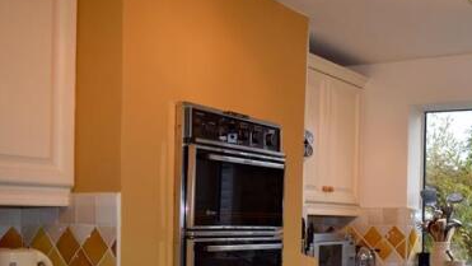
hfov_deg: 39.2
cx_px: 396
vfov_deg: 23.3
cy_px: 240
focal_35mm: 50
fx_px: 626
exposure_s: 1/60
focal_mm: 18
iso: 125
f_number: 3.5
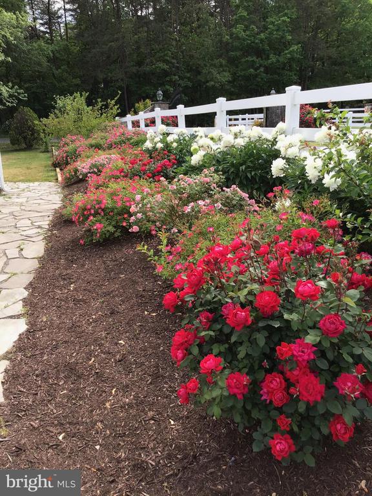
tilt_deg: -16.2
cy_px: 248
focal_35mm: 31
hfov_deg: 45.4
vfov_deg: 58.4
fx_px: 444
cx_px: 186
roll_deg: +2.4
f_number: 2.4
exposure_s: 1/360
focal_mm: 3.3
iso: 25
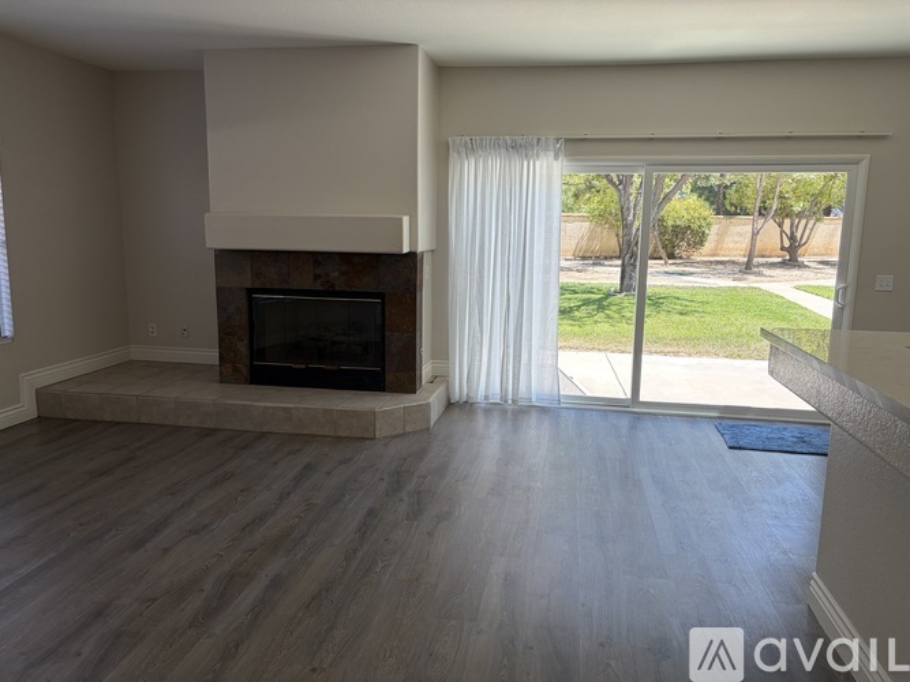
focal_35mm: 26
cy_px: 341
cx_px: 455
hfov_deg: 67.3
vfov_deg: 53.0
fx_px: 683
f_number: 1.6
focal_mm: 5.96
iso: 50
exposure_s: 1/323
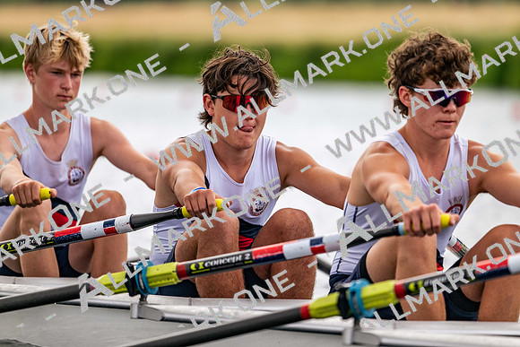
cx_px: 260
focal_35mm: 400
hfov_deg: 5.2
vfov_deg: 3.4
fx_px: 5779
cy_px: 174
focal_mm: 400
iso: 450
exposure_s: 1/2500
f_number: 4.5
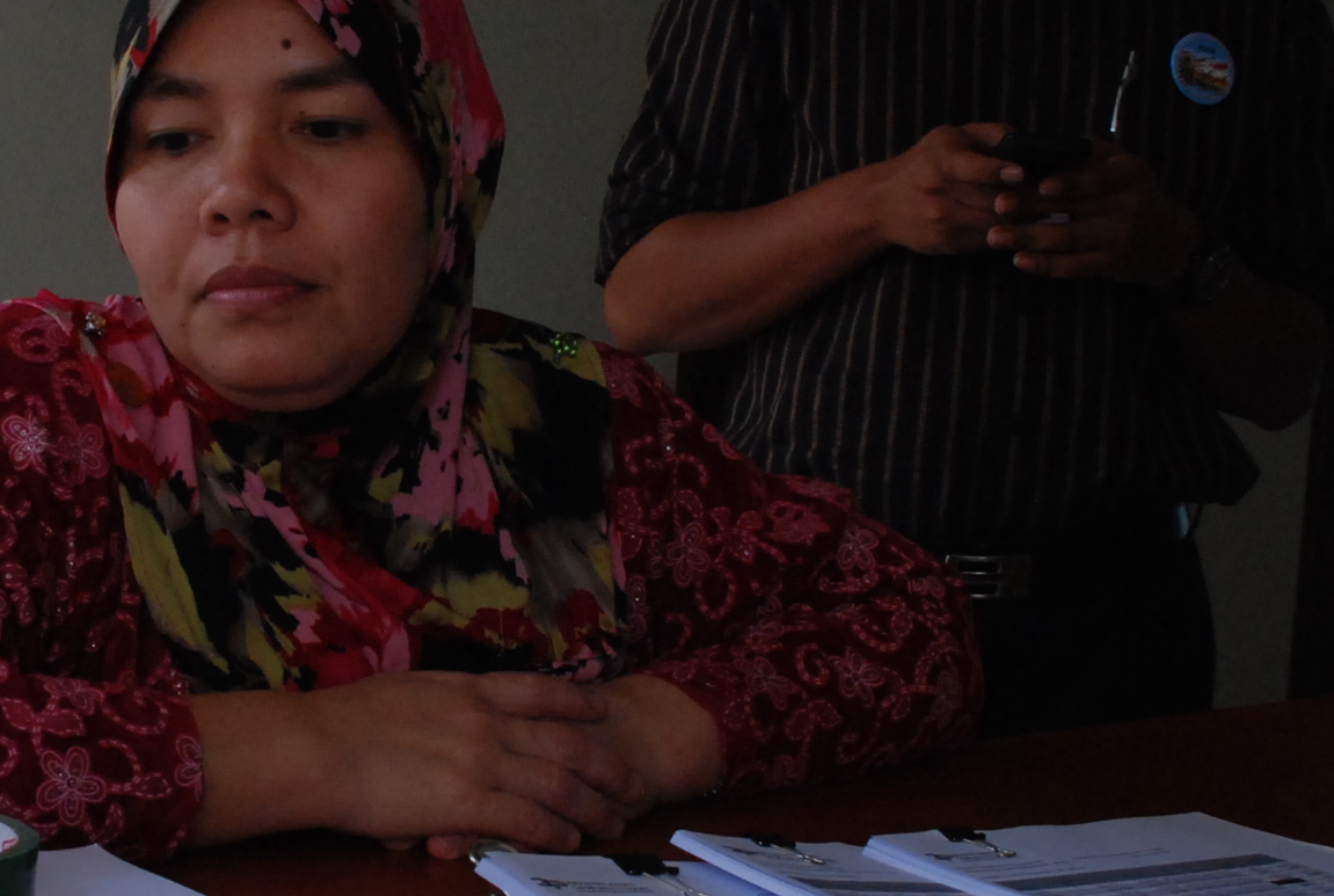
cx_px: 391
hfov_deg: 24.2
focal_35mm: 83
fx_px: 3082
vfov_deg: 16.5
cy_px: 399
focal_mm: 22
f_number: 9
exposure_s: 1/125
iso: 800
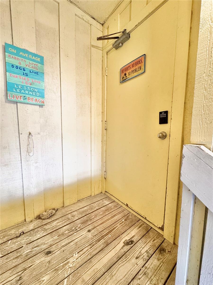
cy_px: 142
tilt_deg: -5.9
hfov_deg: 85.7
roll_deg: -0.7
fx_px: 115
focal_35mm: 14
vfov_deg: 102.1
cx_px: 106
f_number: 2.2
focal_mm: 2.22
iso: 400
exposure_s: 1/60
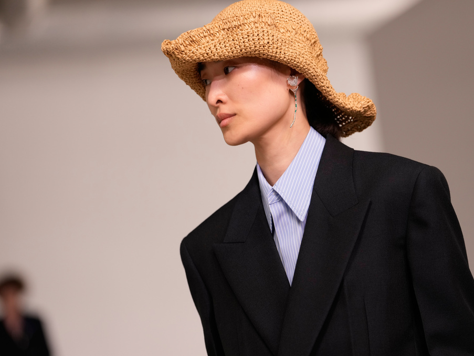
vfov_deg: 9.5
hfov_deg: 12.6
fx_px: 2150
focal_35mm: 157
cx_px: 250
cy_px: 177
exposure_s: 1/800
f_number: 3.2
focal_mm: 144
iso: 800
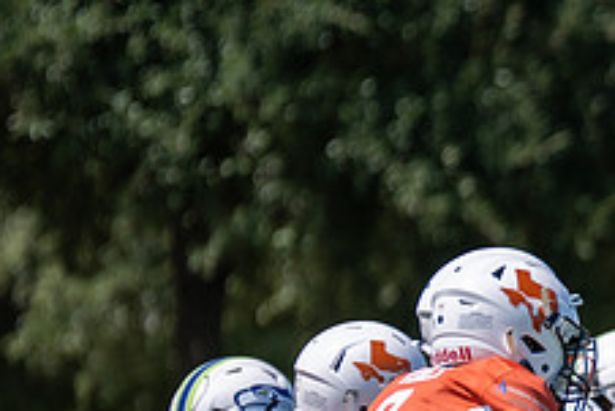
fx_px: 14871
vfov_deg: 1.6
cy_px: 542
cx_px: 1271
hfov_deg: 2.4
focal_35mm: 870
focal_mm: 200
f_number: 2.8
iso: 100
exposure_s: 1/2000
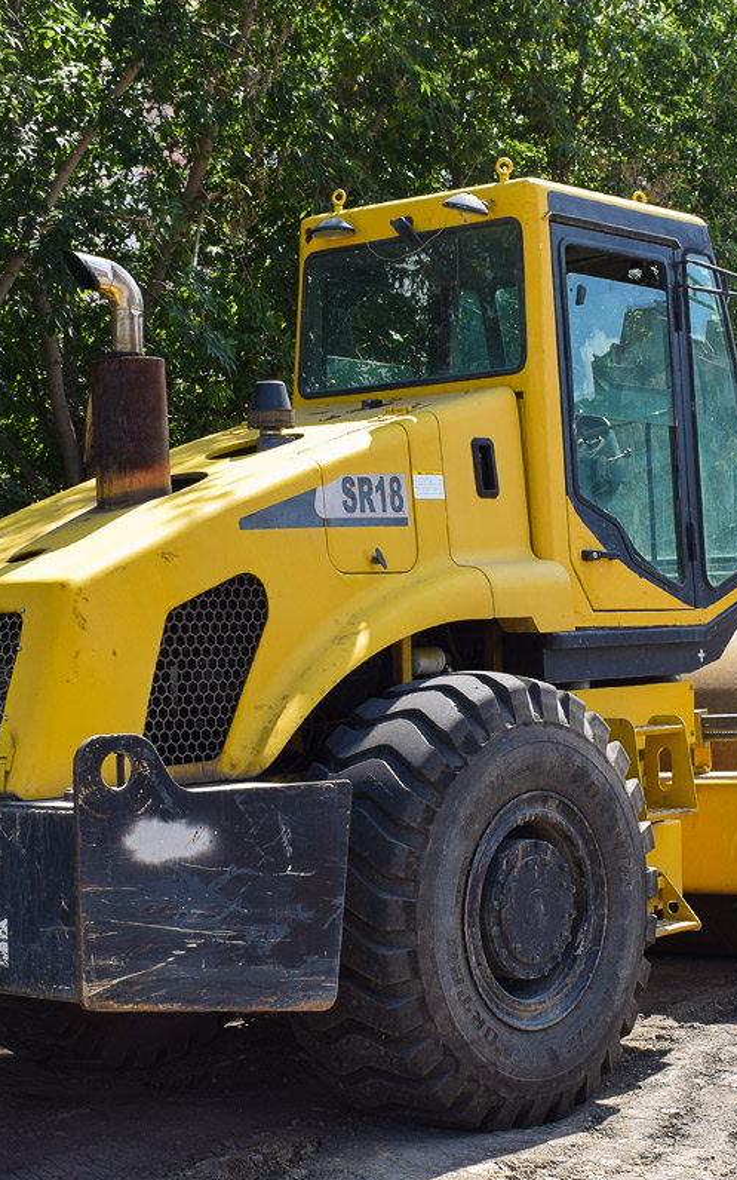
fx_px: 1928
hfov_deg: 21.6
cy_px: 589
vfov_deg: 34.0
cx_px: 412
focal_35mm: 60
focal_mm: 26
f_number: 8
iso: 320
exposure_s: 1/250
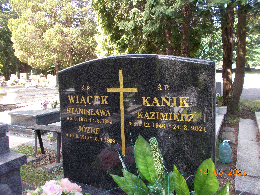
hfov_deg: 67.3
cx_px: 130
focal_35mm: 26
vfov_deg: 53.1
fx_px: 195
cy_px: 98
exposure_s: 1/60
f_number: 3.2
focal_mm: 4.6
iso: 80
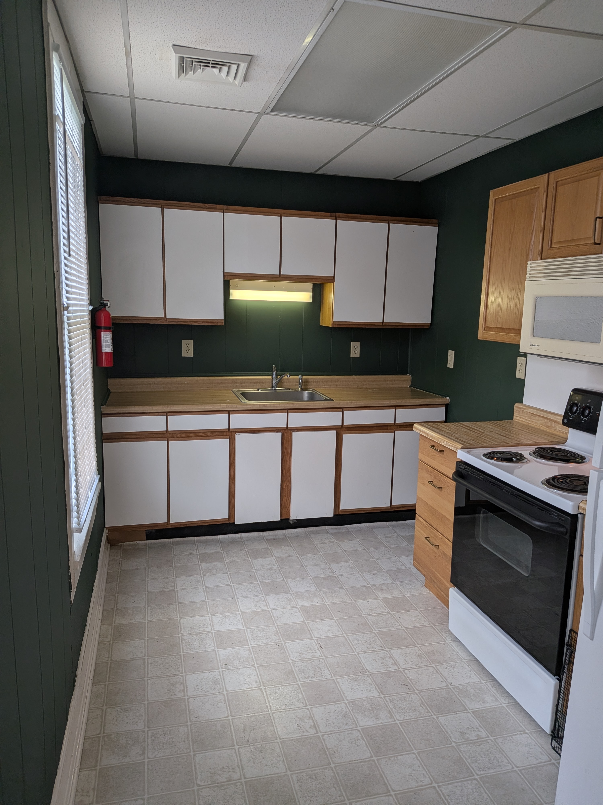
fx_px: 557
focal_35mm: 24
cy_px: 402
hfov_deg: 56.8
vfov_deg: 71.6
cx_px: 302
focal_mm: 4.53
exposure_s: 1/208
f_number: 1.7
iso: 26
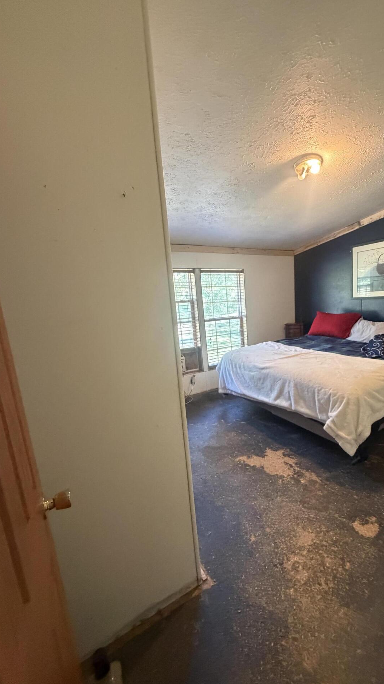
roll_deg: +2.0
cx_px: 247
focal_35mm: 16
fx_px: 290
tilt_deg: -10.3
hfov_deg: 65.7
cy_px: 357
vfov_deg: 99.3
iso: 640
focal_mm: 2.22
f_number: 2.2
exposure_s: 1/60
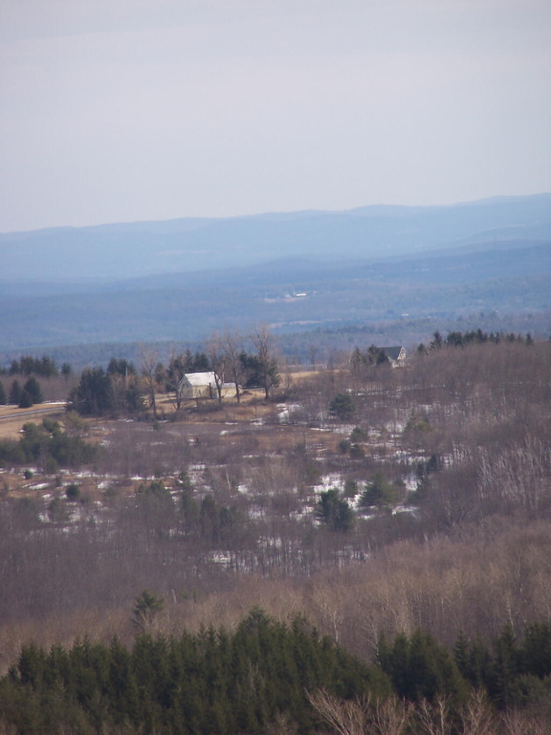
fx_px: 8064
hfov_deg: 3.9
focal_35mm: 380
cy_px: 368
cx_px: 276
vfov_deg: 5.2
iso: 80
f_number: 3.7
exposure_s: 1/640
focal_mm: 63
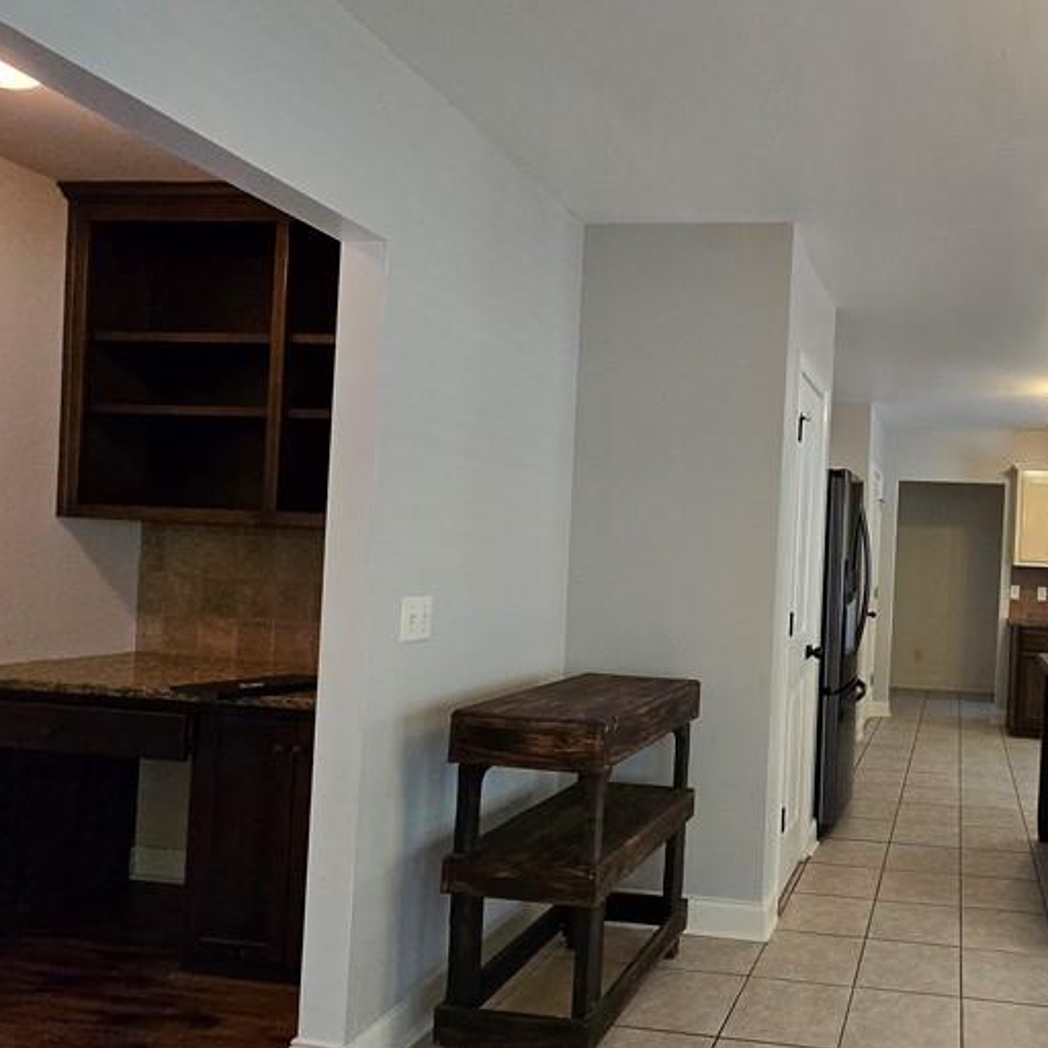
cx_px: 866
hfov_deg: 60.7
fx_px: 788
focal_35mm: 23
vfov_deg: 67.3
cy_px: 536
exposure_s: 1/60
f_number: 2.2
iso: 160
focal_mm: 1.7
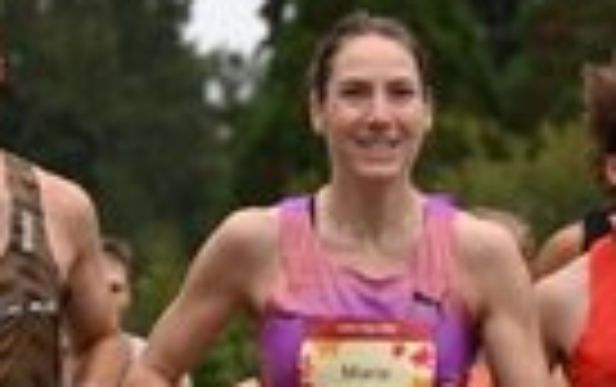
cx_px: -13
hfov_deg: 3.7
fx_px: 9598
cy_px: 254
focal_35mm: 571
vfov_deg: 2.3
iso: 560
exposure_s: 1/250
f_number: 6.3
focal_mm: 140
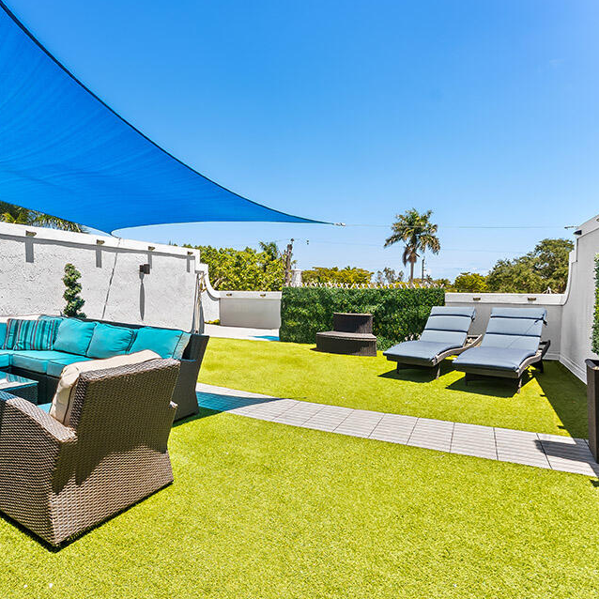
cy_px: 301
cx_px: 246
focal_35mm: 19
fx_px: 372
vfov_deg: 77.7
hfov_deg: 77.0
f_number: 7.1
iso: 640
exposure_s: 1/400
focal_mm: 14
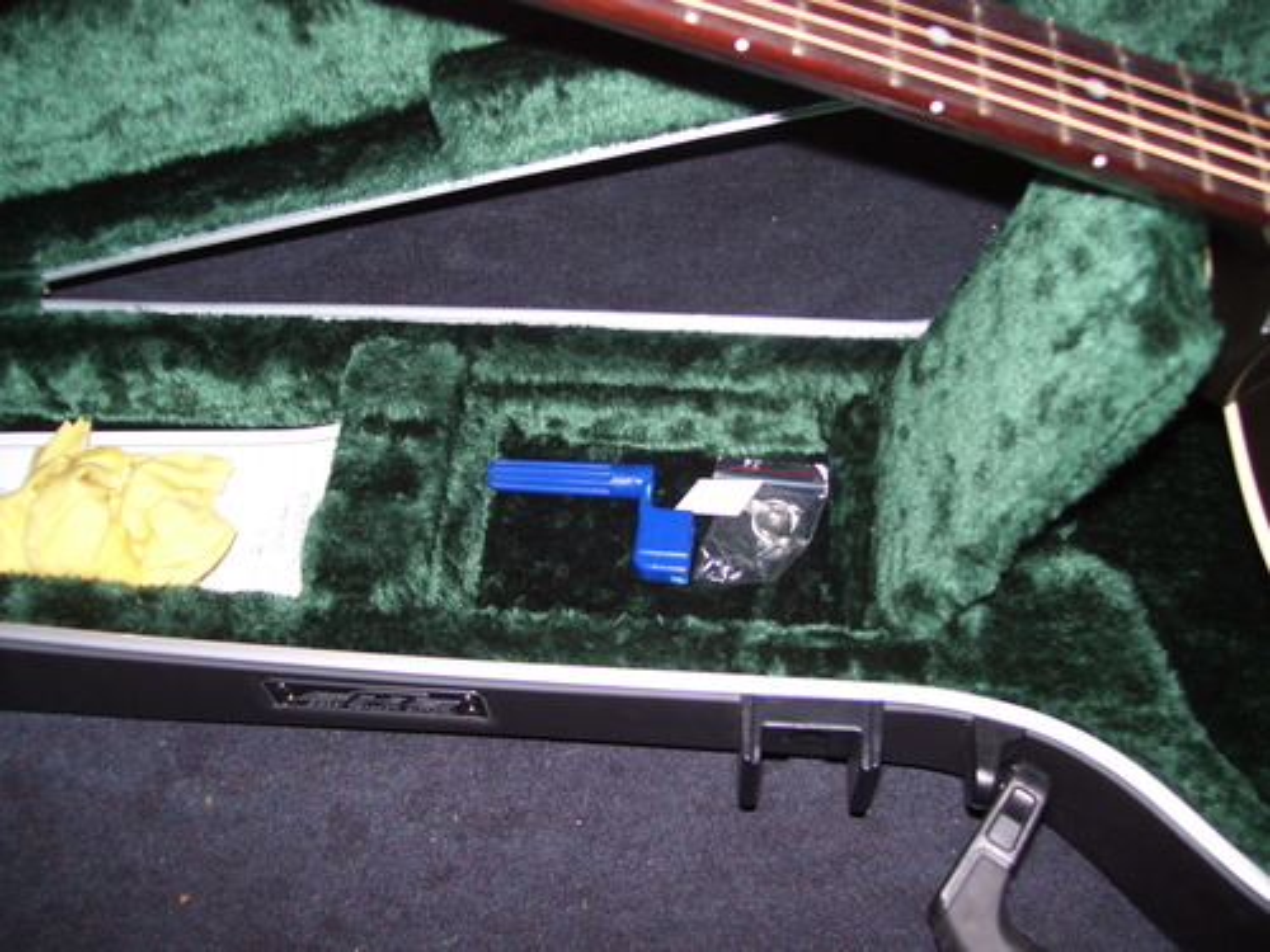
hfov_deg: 51.4
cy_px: 476
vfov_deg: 39.7
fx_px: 1321
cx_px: 635
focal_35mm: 36
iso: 80
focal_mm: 6
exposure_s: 1/60
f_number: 2.7
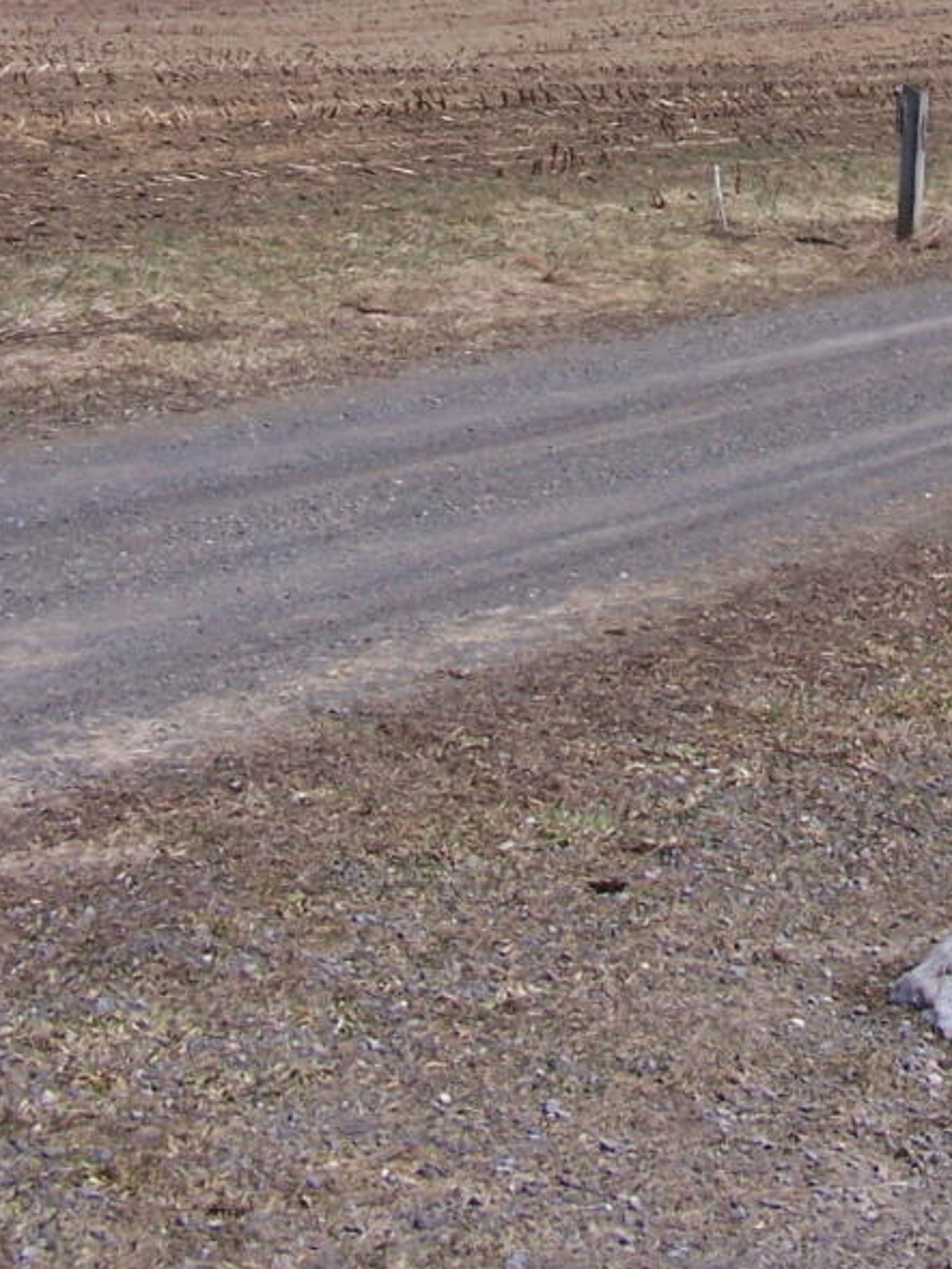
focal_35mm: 88
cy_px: -31
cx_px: 1081
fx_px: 3226
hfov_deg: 16.2
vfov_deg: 21.4
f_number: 5.6
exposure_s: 1/640
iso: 80
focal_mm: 6.3
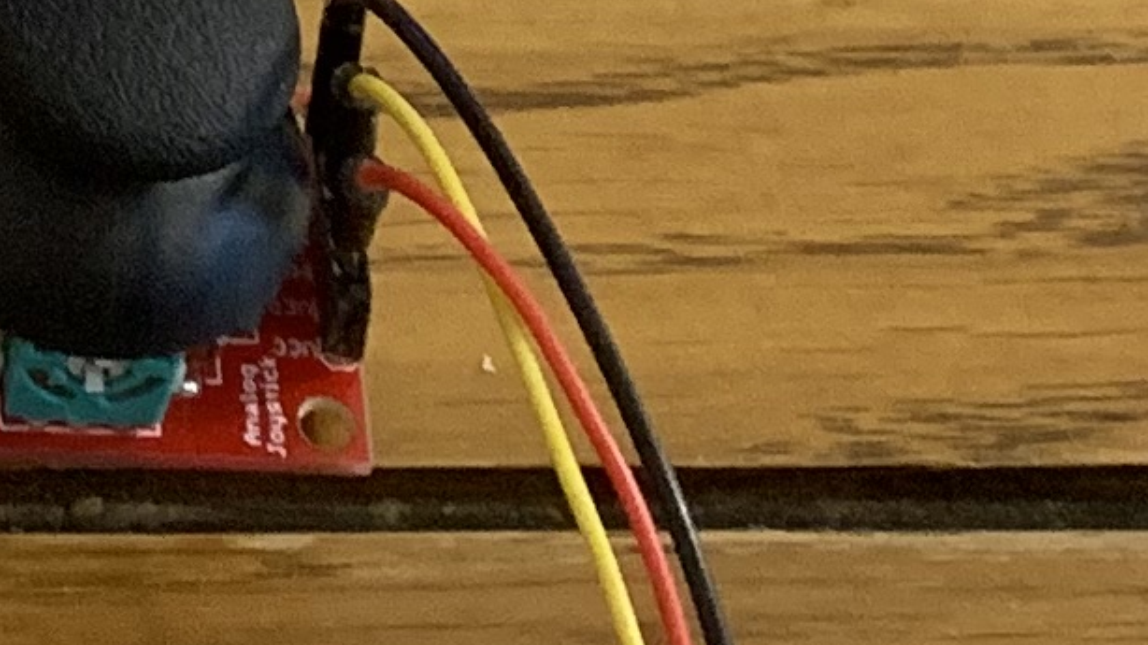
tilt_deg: -39.5
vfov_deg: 5.8
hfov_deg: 11.2
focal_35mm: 186
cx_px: -525
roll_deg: -0.7
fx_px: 5660
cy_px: -1615
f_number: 1.8
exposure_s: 1/49
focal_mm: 4.25
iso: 250
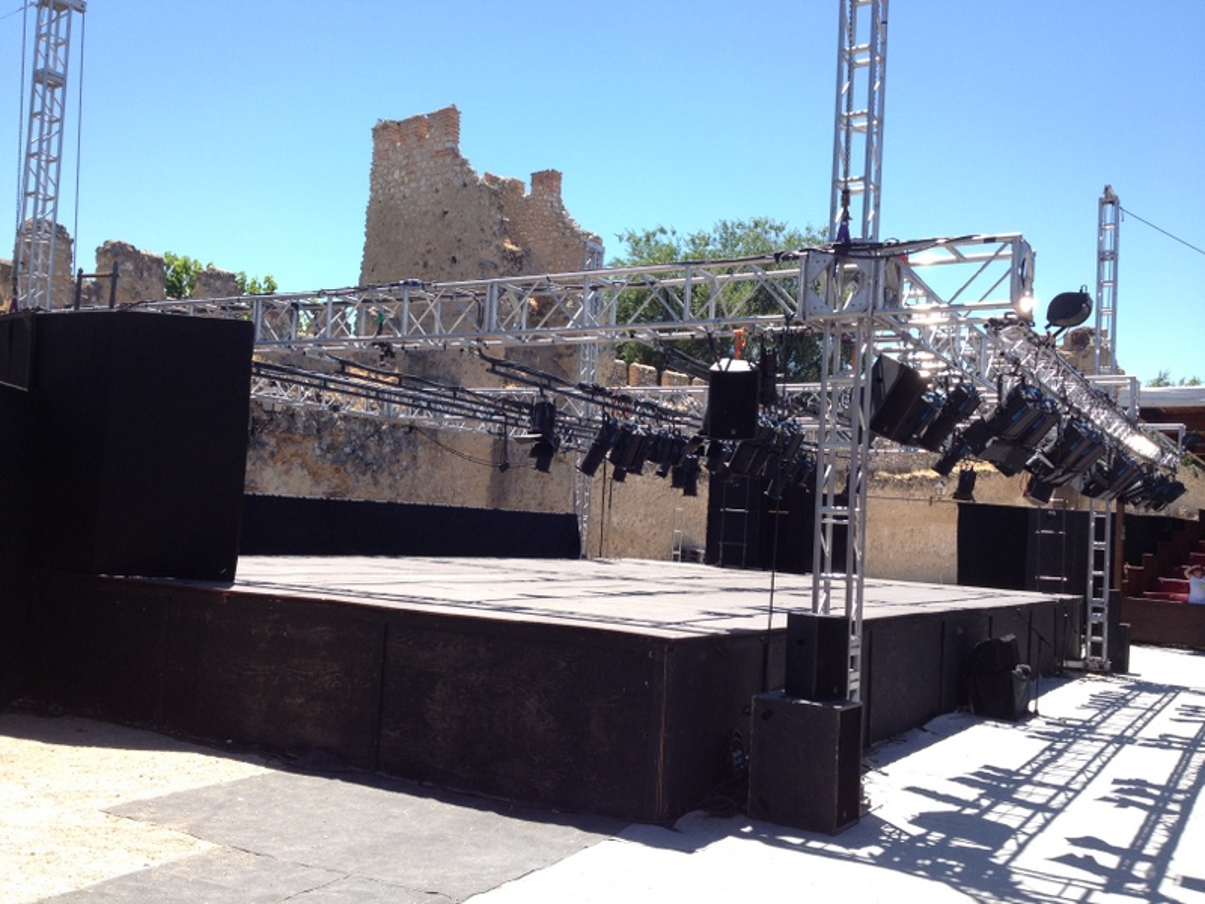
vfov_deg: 40.7
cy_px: 452
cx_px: 602
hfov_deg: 52.6
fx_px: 1218
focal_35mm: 35
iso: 64
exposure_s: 1/767
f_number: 2.4
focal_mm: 4.28
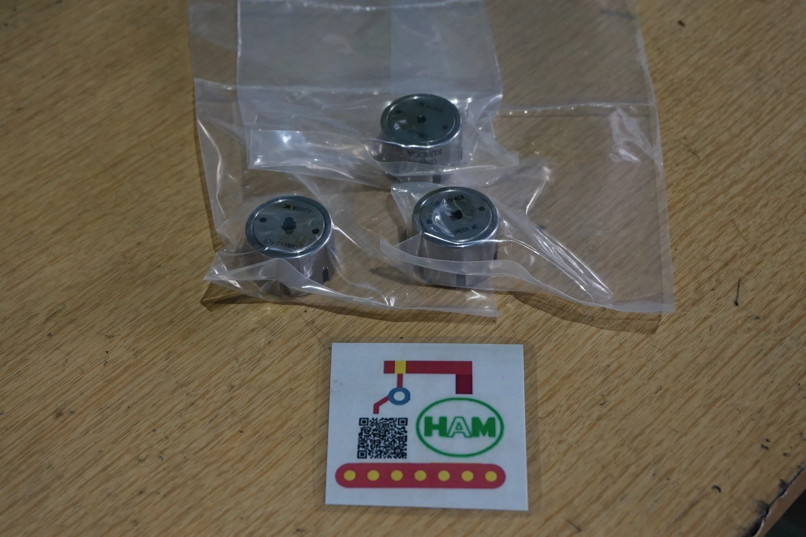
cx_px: 403
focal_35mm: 57
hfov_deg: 35.1
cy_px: 268
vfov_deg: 23.8
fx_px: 1276
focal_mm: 38
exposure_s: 1/60
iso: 1000
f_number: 6.3
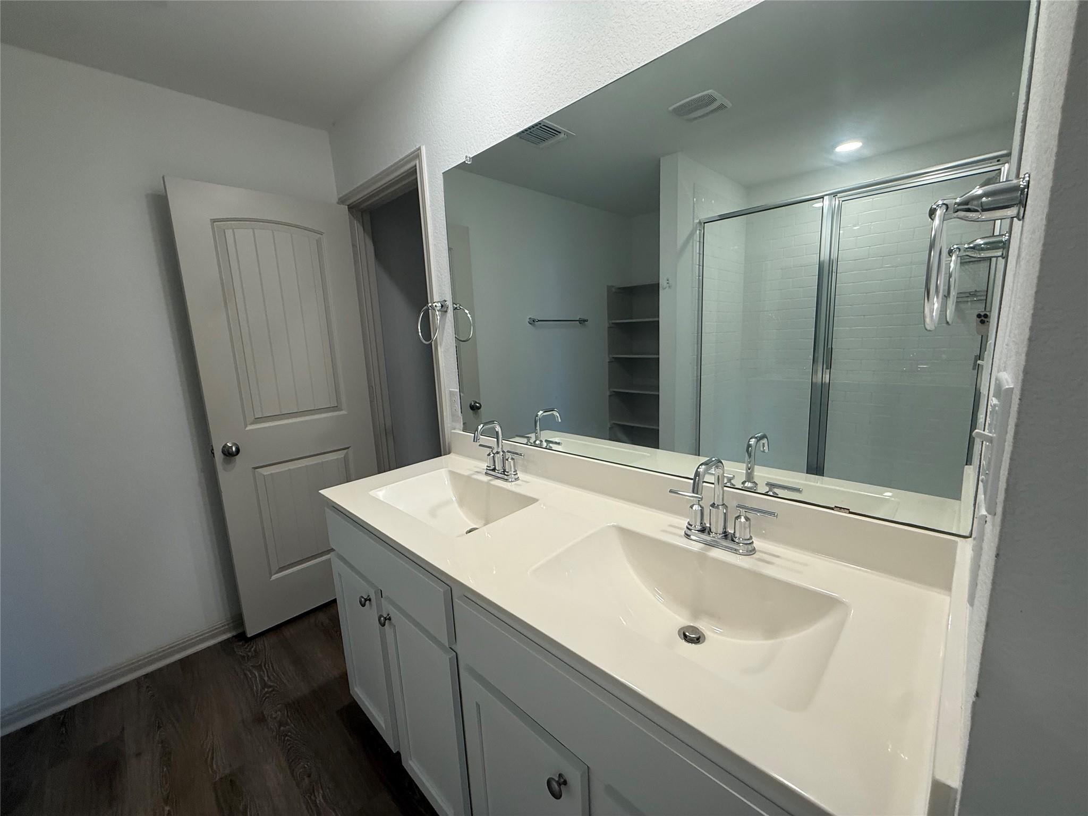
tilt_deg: -9.0
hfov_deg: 102.1
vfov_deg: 85.7
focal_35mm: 14
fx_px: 440
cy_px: 408
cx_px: 544
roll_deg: +2.7
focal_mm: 2.22
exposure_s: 1/120
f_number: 2.2
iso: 160
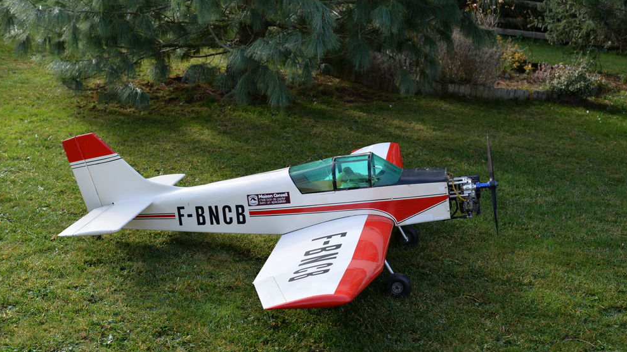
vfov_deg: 22.6
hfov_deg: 39.2
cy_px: 180
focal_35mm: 53
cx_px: 314
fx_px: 881
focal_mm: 50
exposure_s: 1/200
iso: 200
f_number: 7.1
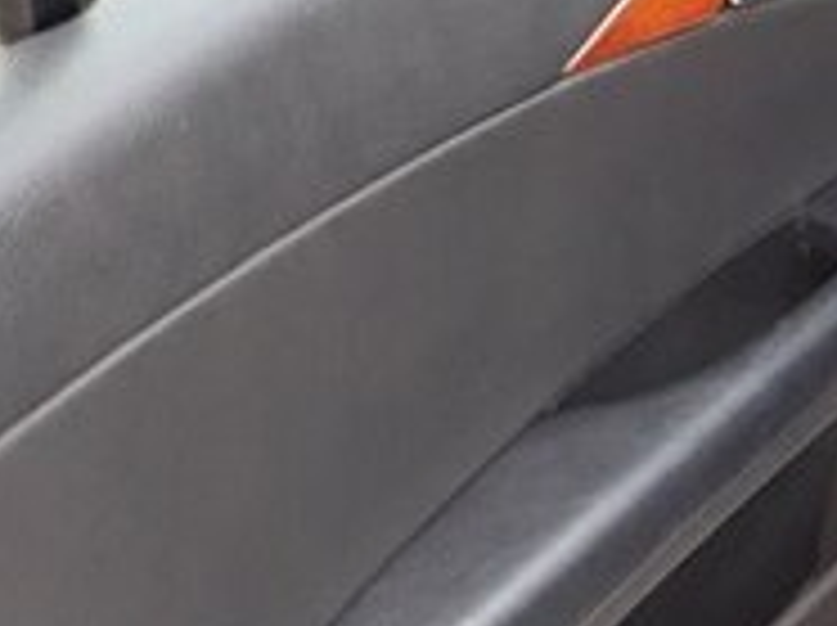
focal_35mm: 96
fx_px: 2318
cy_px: -223
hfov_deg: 17.9
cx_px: 1323
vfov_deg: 14.6
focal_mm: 3.6
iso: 200
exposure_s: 1/33
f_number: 1.9
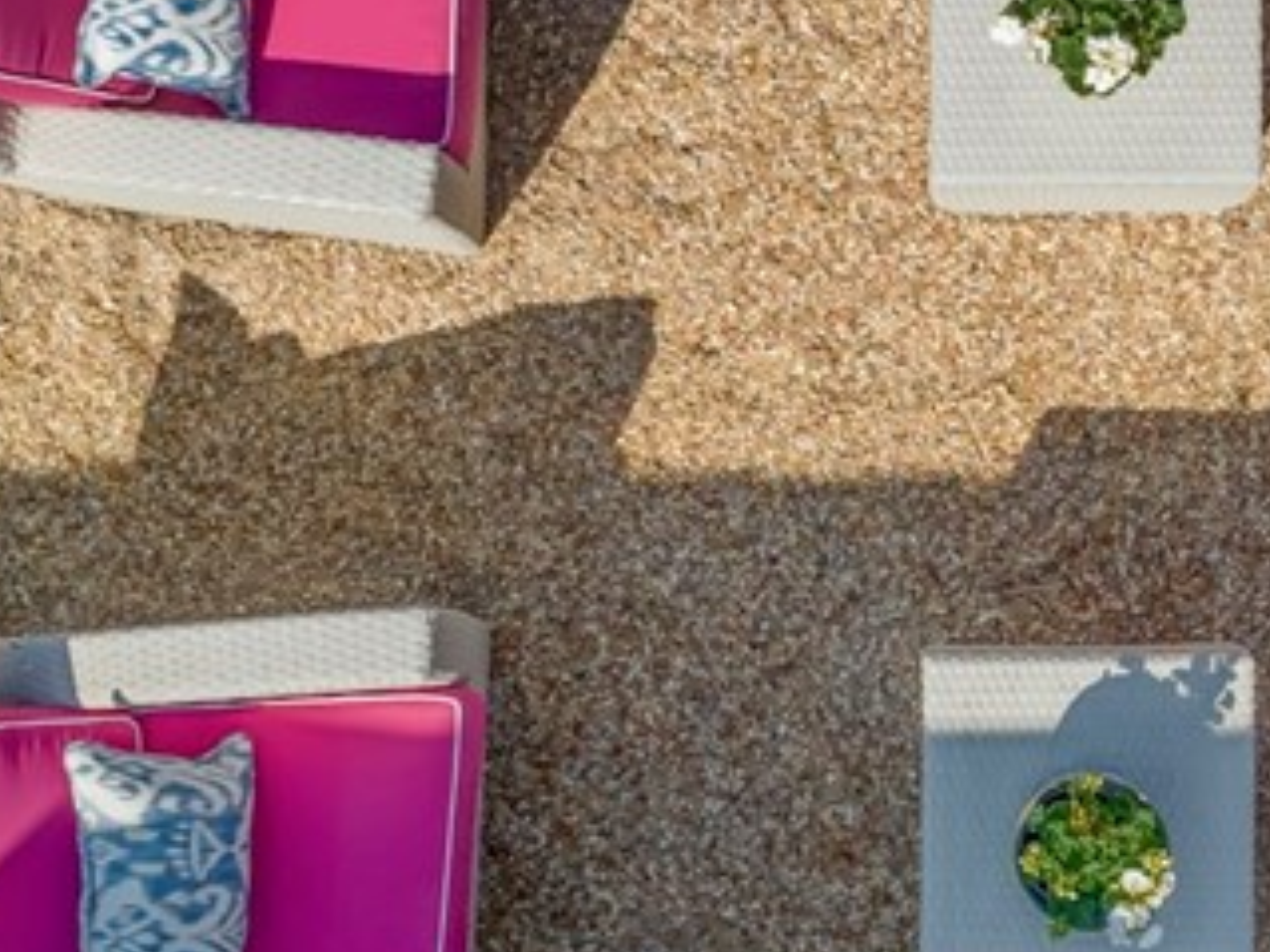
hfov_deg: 24.9
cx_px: 1023
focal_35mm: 77
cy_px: 673
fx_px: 2824
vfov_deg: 19.0
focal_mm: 12.29
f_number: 2.8
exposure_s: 1/4000
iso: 130
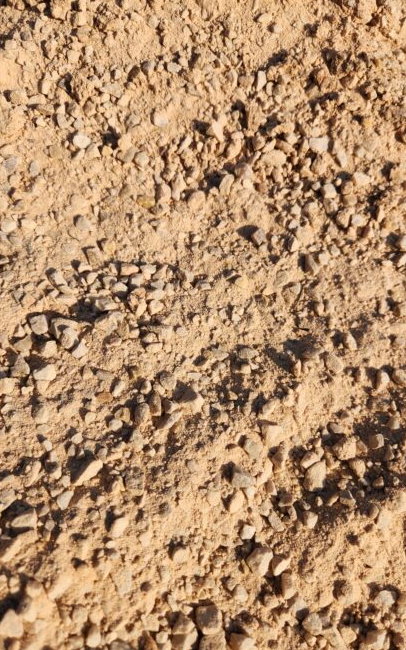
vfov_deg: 72.6
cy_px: 330
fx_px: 443
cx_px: 209
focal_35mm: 25
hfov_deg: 49.3
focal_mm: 5.4
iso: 20
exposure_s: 1/1681
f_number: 1.8
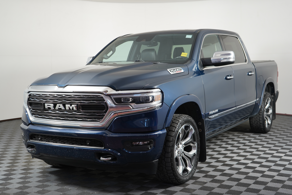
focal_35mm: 46
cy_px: 98
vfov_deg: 29.2
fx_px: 373
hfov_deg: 42.7
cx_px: 146
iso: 640
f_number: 4.5
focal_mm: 46
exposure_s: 1/160
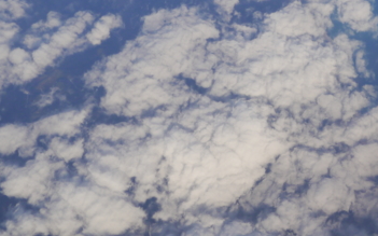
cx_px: 353
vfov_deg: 15.0
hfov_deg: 23.1
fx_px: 896
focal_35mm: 87
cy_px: 84
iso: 160
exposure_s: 1/800
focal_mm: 20
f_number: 5
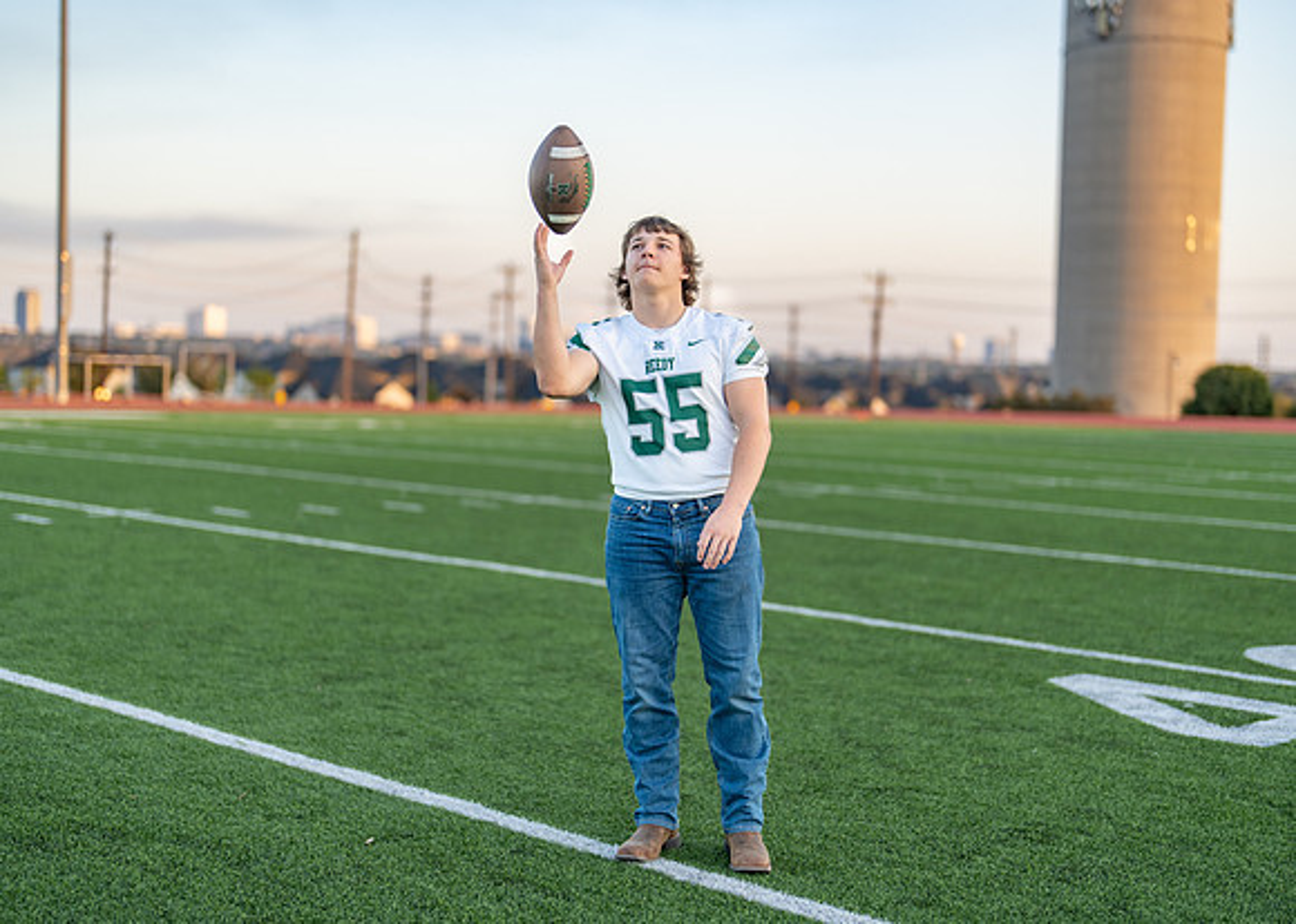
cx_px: 648
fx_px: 1994
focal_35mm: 54
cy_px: 462
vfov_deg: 26.1
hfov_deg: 36.0
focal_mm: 50
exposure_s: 1/1000
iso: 100
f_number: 1.2
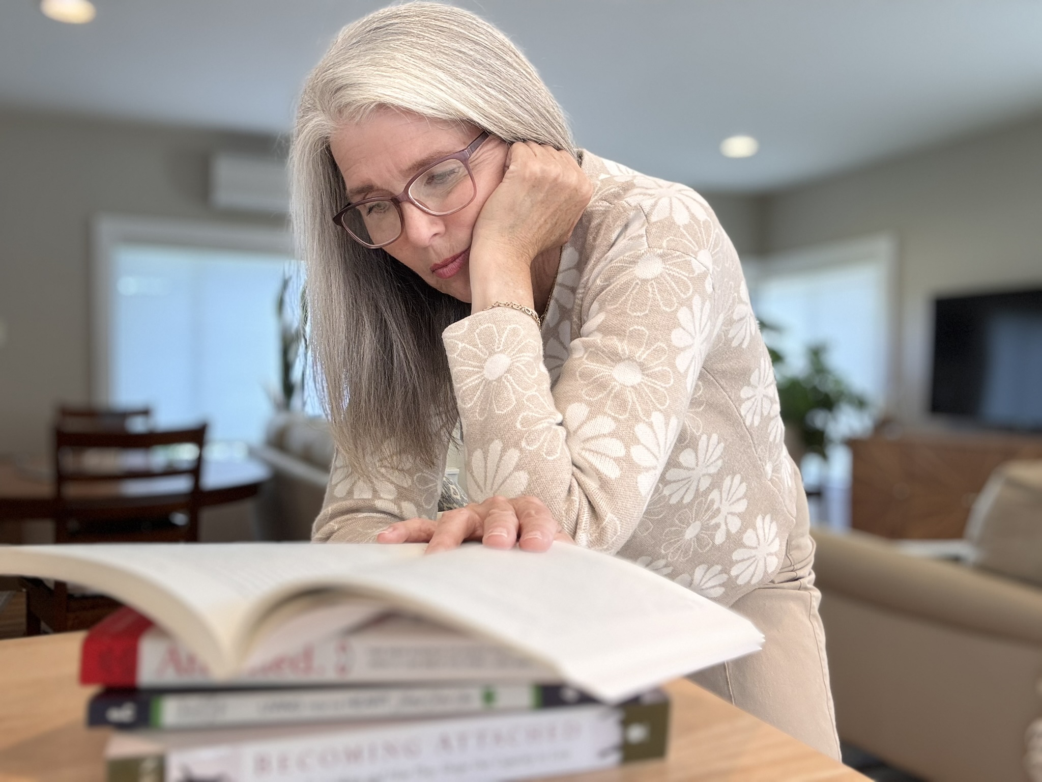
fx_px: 903
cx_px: 521
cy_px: 391
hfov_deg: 60.0
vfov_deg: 46.8
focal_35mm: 30
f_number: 1.9
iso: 80
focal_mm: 2.69
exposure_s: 1/60
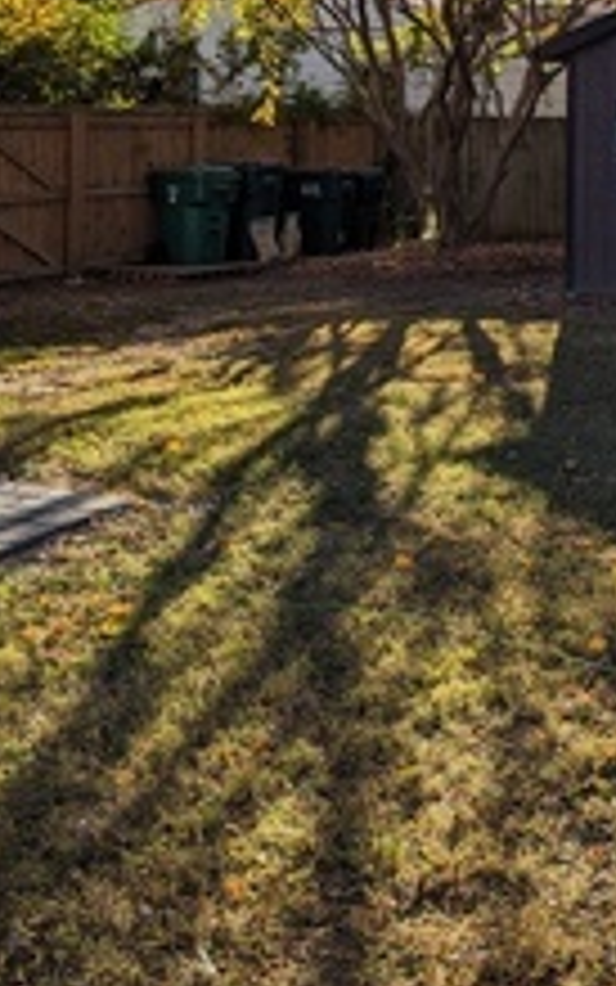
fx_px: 1557
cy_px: -9
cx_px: 645
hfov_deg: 21.4
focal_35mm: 58
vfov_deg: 32.2
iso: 45
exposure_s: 1/2976
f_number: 1.85
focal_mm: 6.81
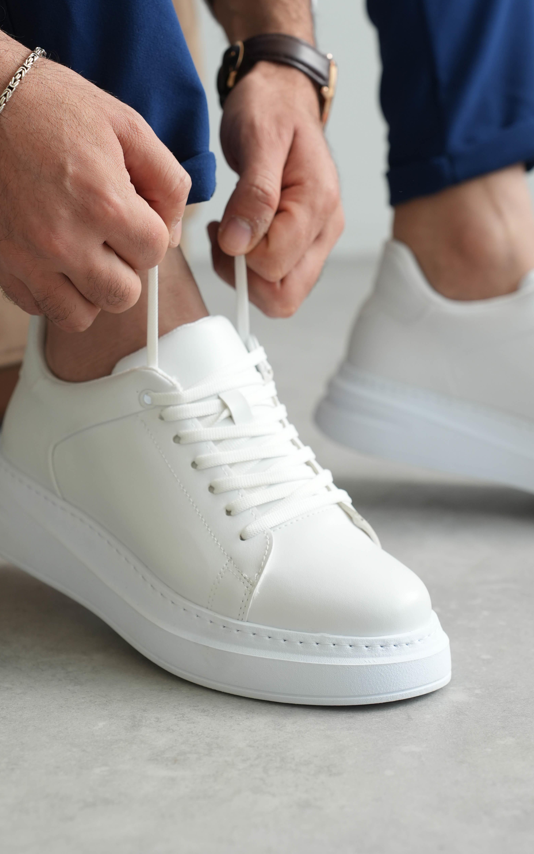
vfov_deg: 25.2
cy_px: 371
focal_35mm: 82
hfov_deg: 15.9
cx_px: 264
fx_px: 1910
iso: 640
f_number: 4
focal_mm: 58
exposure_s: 1/200
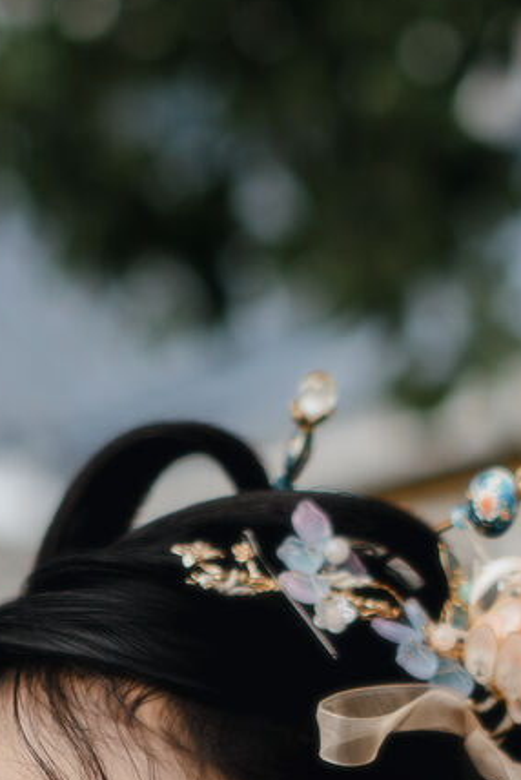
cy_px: 1335
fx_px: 4551
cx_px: 46
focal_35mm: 210
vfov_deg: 9.4
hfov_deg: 6.5
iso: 125
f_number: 2.5
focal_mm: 50
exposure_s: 1/250
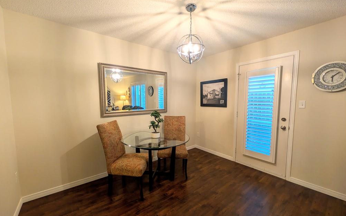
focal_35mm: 13
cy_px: 112
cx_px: 171
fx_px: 123
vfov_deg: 82.8
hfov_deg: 109.4
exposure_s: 1/40
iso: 95
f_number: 1.7
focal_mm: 2.02
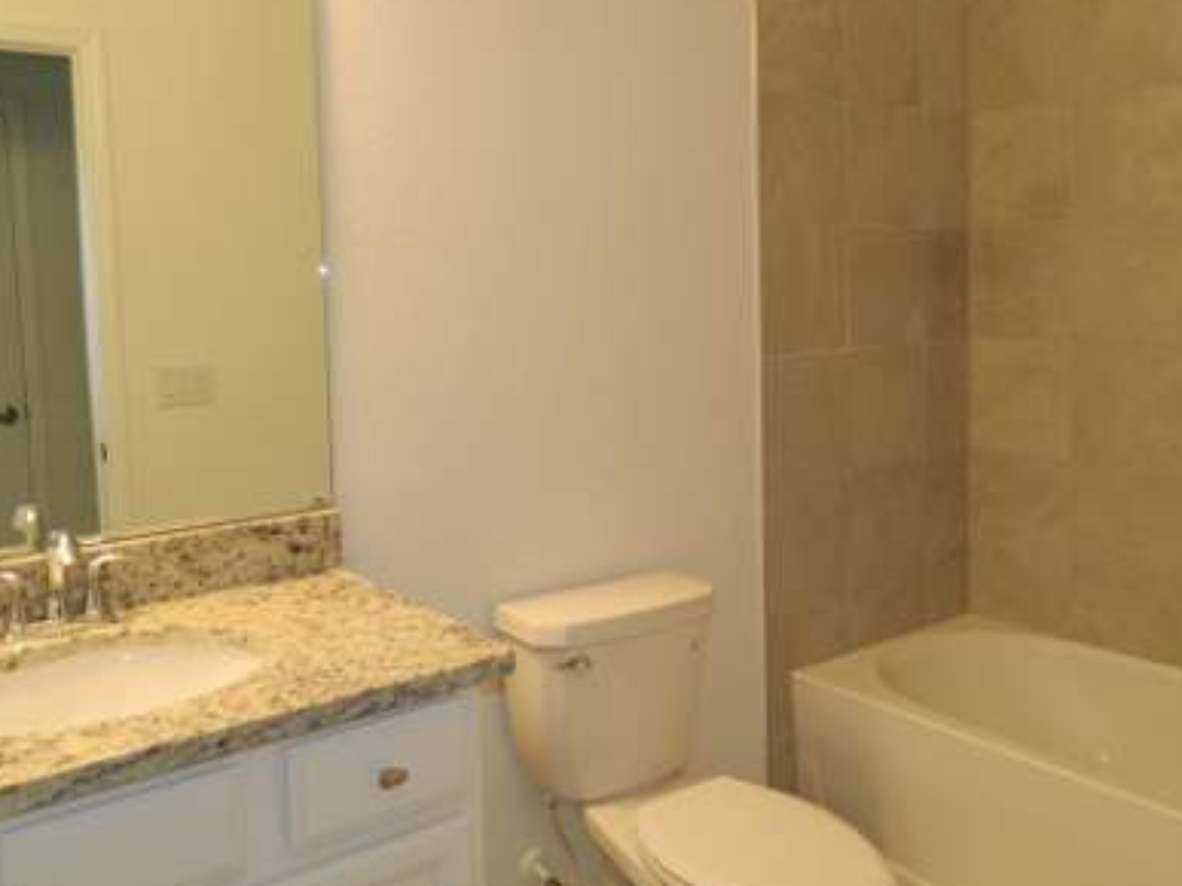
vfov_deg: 45.2
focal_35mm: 31
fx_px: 1058
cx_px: 565
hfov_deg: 58.3
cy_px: 357
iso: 140
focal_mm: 4.5
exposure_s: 1/30
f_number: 3.1
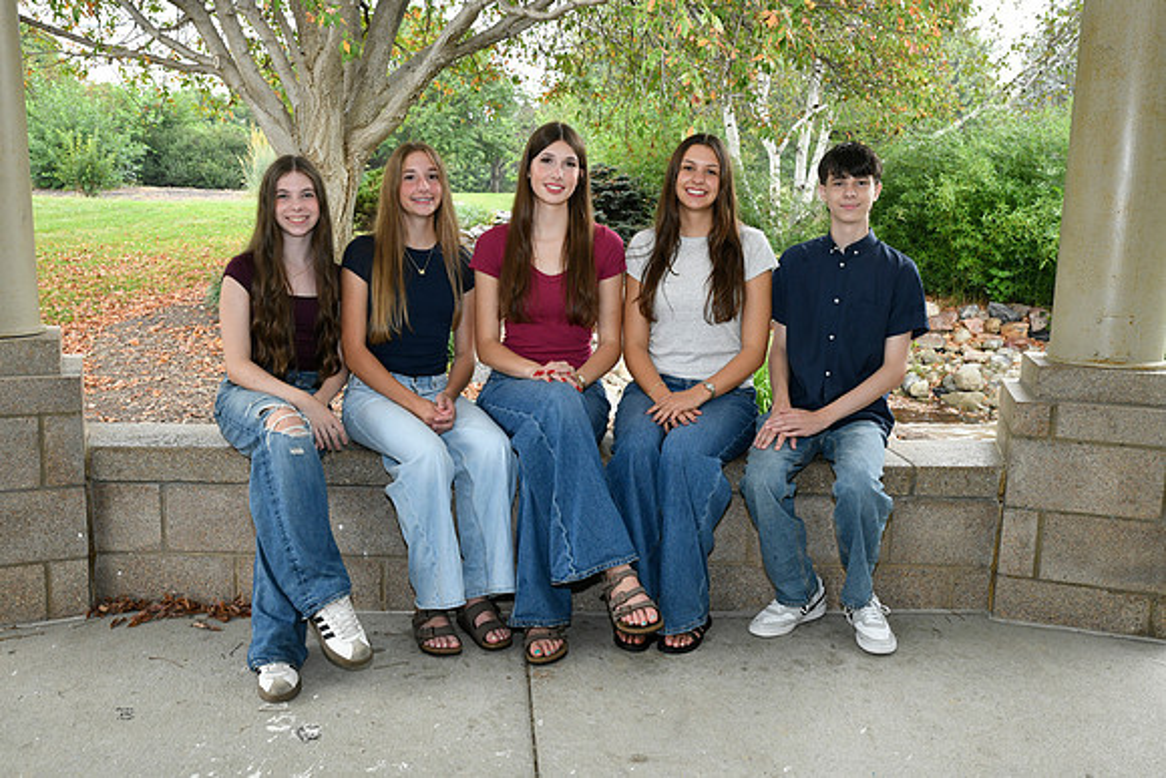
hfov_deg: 60.3
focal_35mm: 31
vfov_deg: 42.3
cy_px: 389
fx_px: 1004
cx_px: 583
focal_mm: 31
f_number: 8
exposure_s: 1/60
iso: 1600
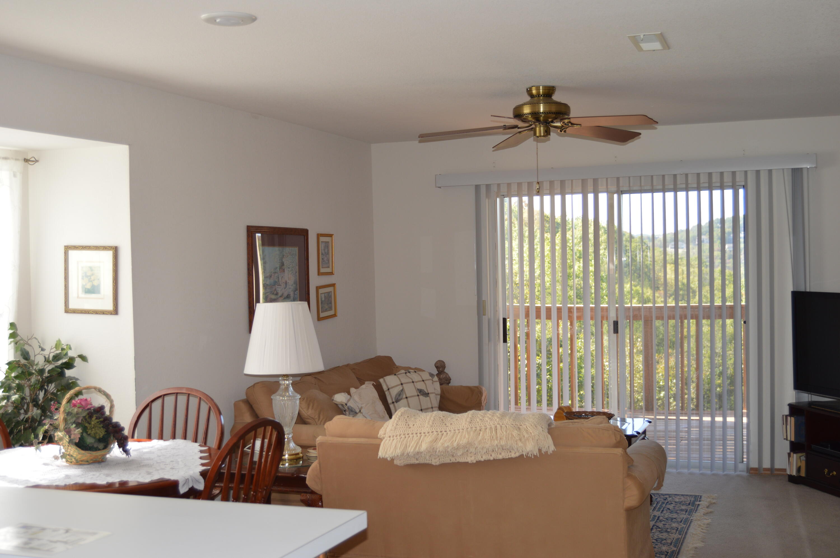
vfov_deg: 29.8
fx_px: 1049
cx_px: 420
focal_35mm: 45
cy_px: 279
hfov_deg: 43.6
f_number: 4.2
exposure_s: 1/125
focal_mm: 30
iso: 200
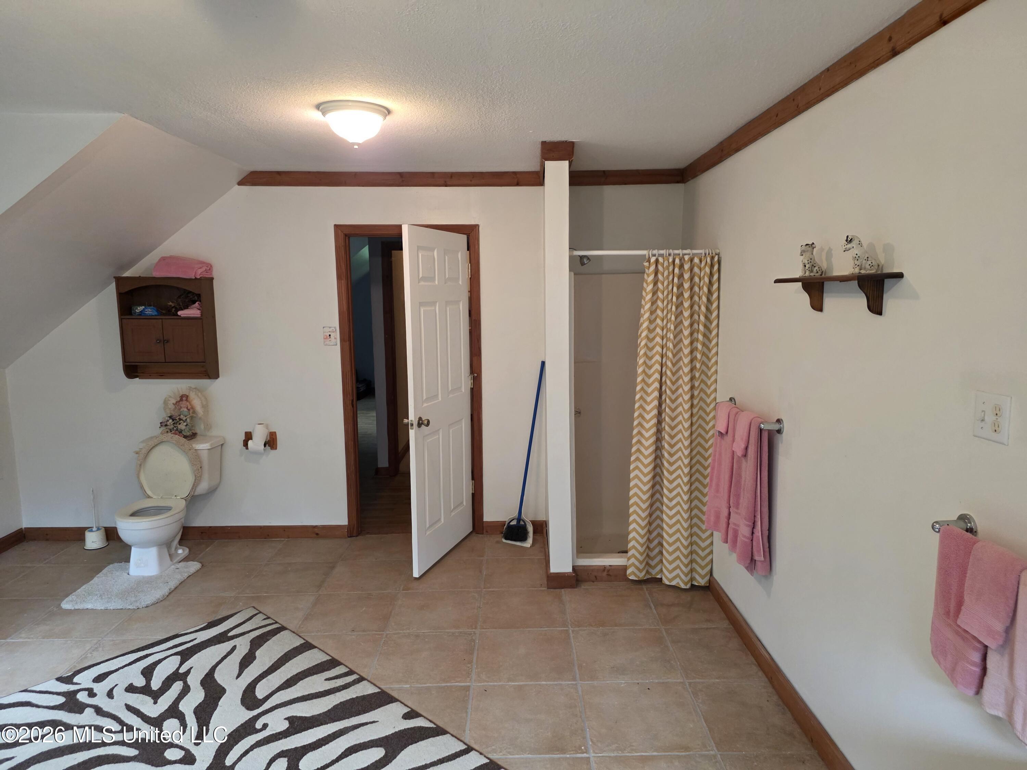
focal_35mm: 23
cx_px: 514
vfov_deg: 58.9
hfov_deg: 73.9
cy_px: 385
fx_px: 682
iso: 400
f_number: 1.7
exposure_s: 1/120
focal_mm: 6.3
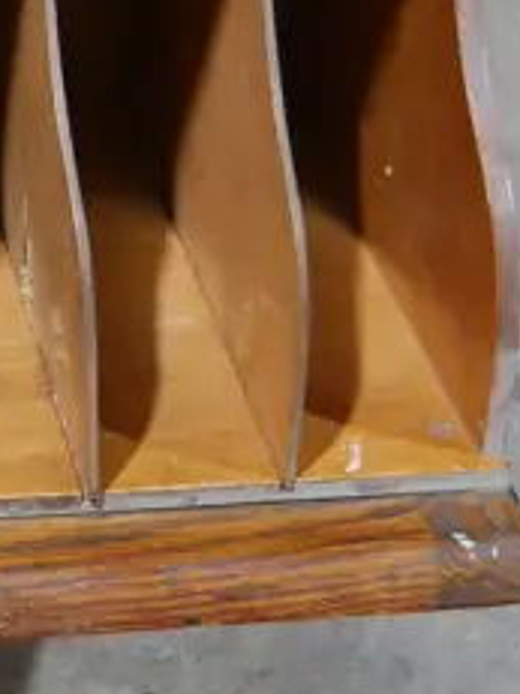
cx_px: -183
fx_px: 2486
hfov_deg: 11.6
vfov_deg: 15.5
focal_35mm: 124
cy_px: -60
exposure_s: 1/60
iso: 640
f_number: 3.5
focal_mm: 14
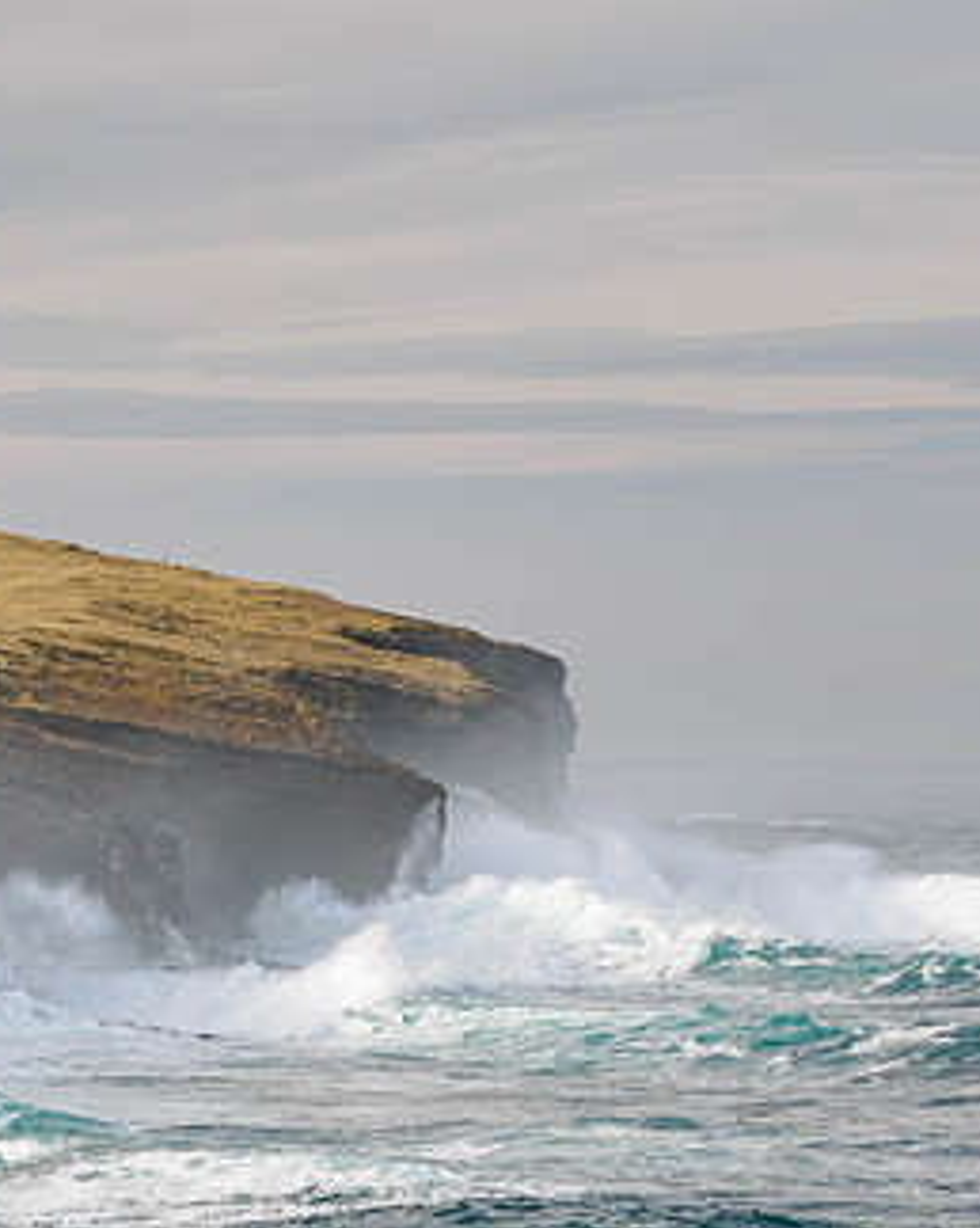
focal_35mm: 214
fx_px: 7766
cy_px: 676
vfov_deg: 9.0
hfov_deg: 7.2
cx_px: 258
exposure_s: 1/800
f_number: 7.1
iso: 1000
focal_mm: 61
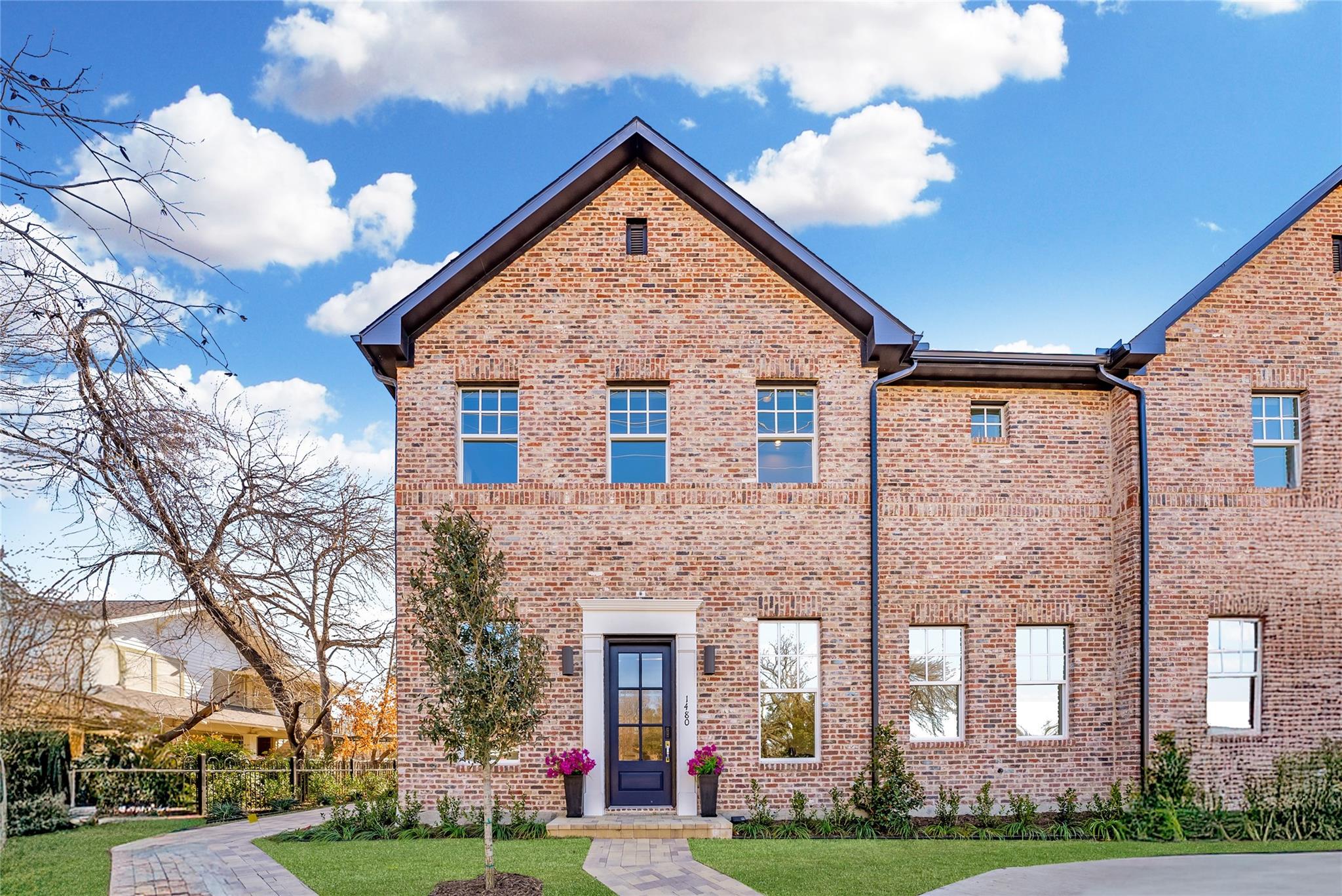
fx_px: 522
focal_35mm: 14
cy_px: 448
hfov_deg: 104.2
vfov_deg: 81.3
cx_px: 671
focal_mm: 14
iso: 100
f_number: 7.1
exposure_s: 1/60
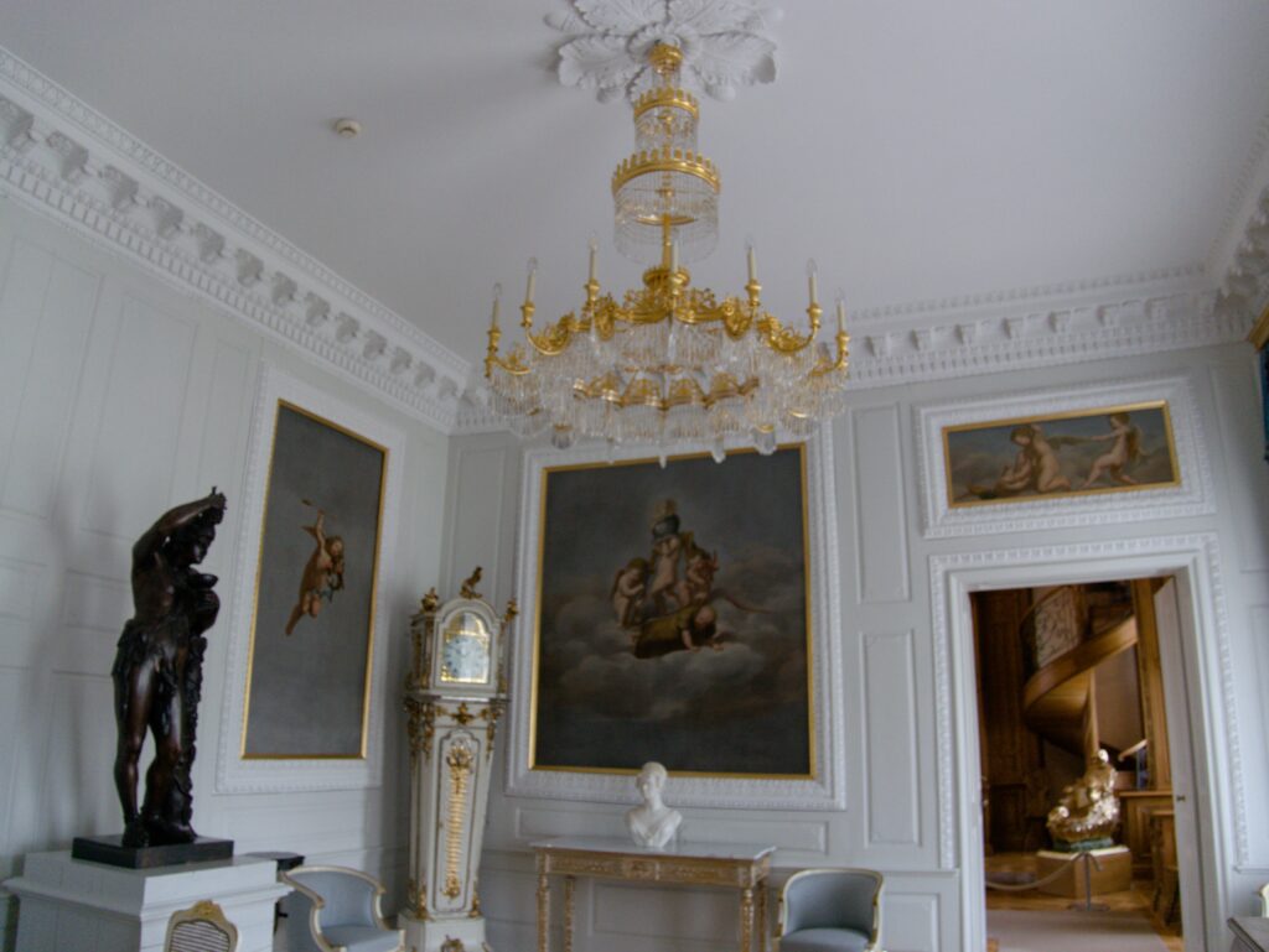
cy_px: 476
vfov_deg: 56.9
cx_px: 634
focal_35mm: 24
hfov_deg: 71.6
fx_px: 880
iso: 800
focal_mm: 12
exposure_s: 1/60
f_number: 3.5
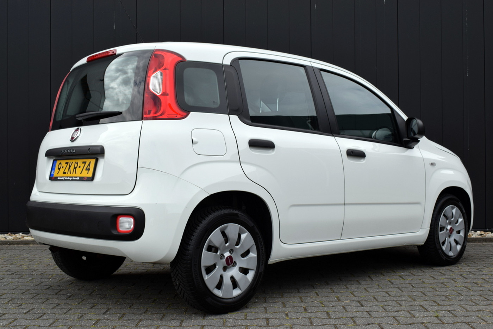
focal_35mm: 46
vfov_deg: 28.9
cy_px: 164
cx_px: 246
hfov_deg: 42.3
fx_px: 637
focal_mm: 31
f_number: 9
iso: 200
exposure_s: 1/320
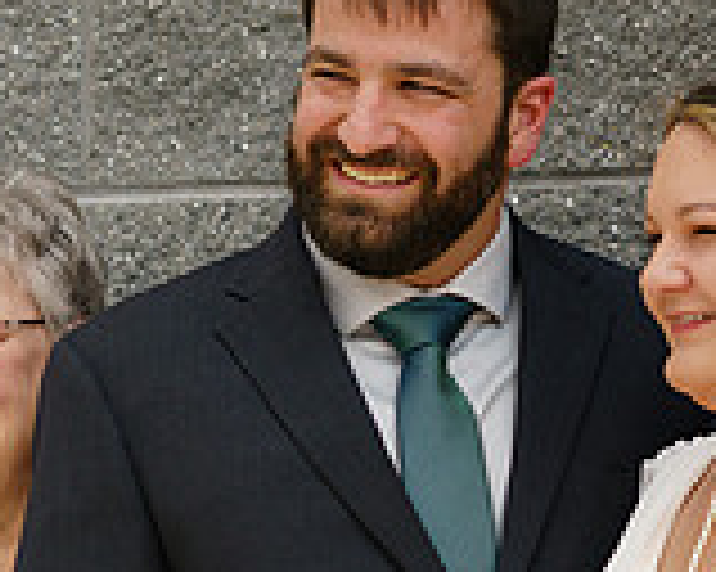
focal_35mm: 345
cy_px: 650
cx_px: -47
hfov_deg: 5.6
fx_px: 7306
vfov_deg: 4.5
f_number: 4.5
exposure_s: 1/640
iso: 100
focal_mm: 85
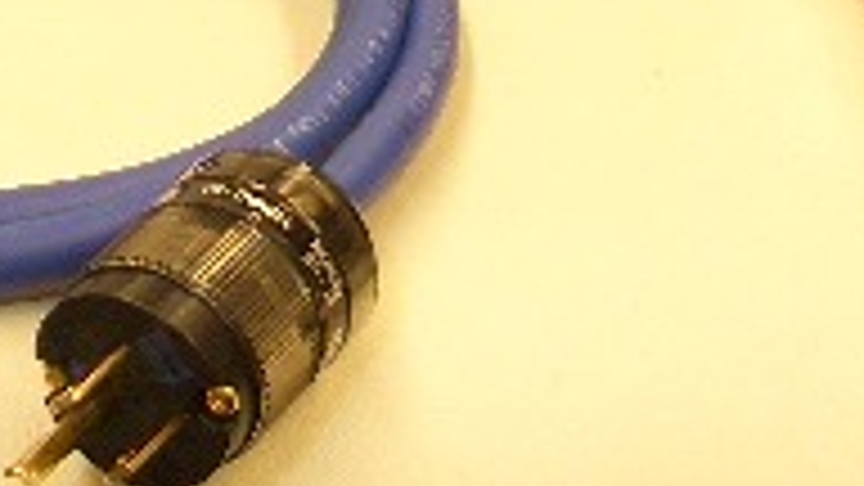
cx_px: -9
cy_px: -405
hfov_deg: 16.5
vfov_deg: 9.1
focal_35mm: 127
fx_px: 2910
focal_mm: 5.8
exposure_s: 1/30
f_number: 2.6
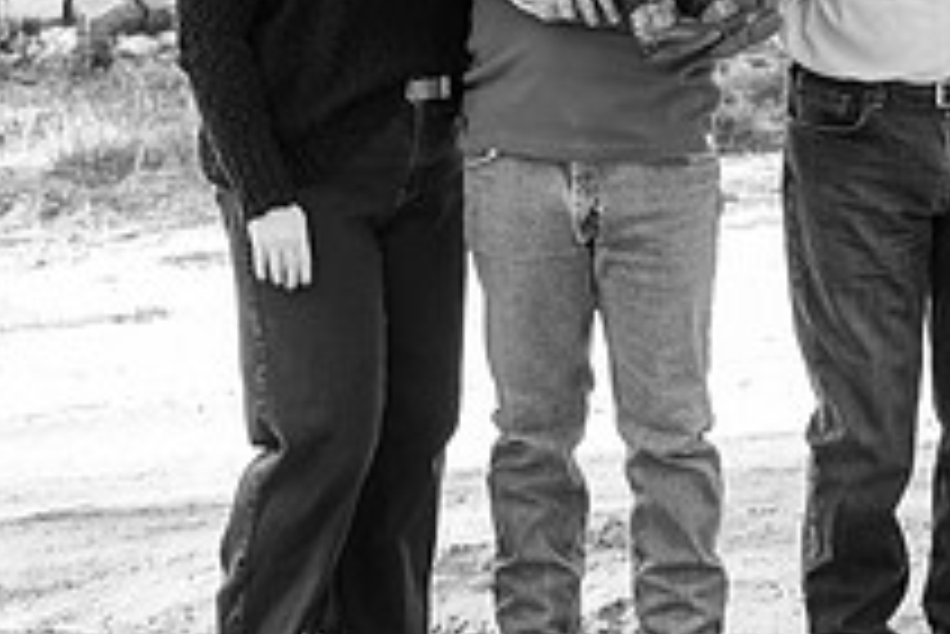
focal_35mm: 192
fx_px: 5070
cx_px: 1085
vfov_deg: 7.1
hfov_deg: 10.6
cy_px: -65
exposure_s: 1/320
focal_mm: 70
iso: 1600
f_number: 6.3
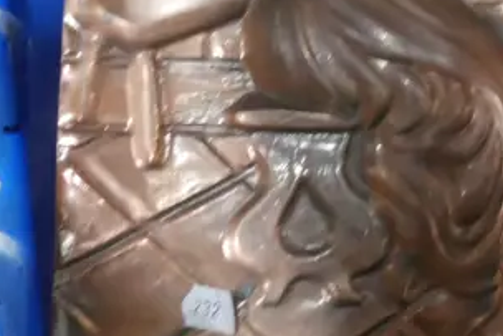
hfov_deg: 15.0
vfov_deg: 10.7
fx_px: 1761
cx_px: 778
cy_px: -88
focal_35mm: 126
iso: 3200
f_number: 4
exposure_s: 1/40
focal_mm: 18
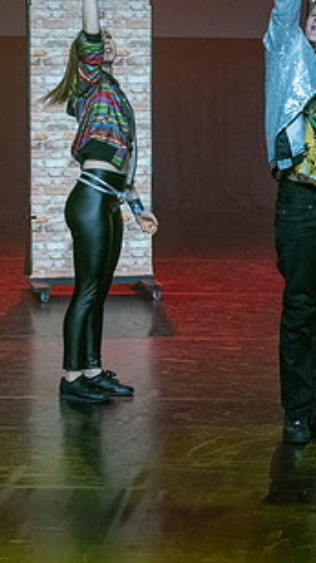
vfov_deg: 14.8
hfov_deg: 8.3
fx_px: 2162
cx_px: 316
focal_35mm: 145
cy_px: 218
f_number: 4
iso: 1800
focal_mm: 49
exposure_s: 1/100
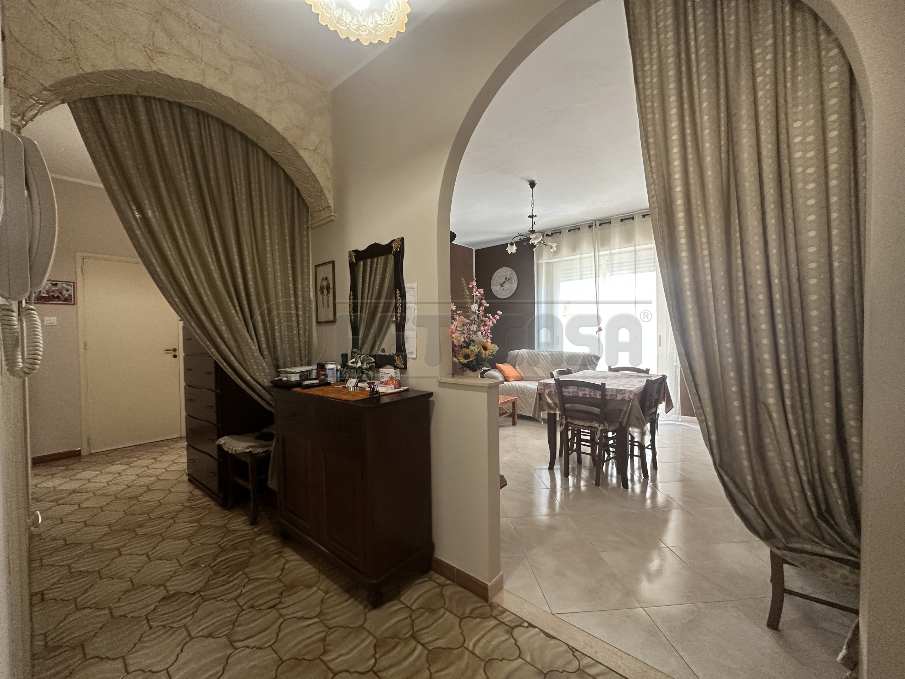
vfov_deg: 85.7
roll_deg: +0.4
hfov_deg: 102.1
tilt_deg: -1.7
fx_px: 366
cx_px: 452
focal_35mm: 14
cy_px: 340
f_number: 2.2
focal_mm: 2.22
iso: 250
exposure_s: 1/99
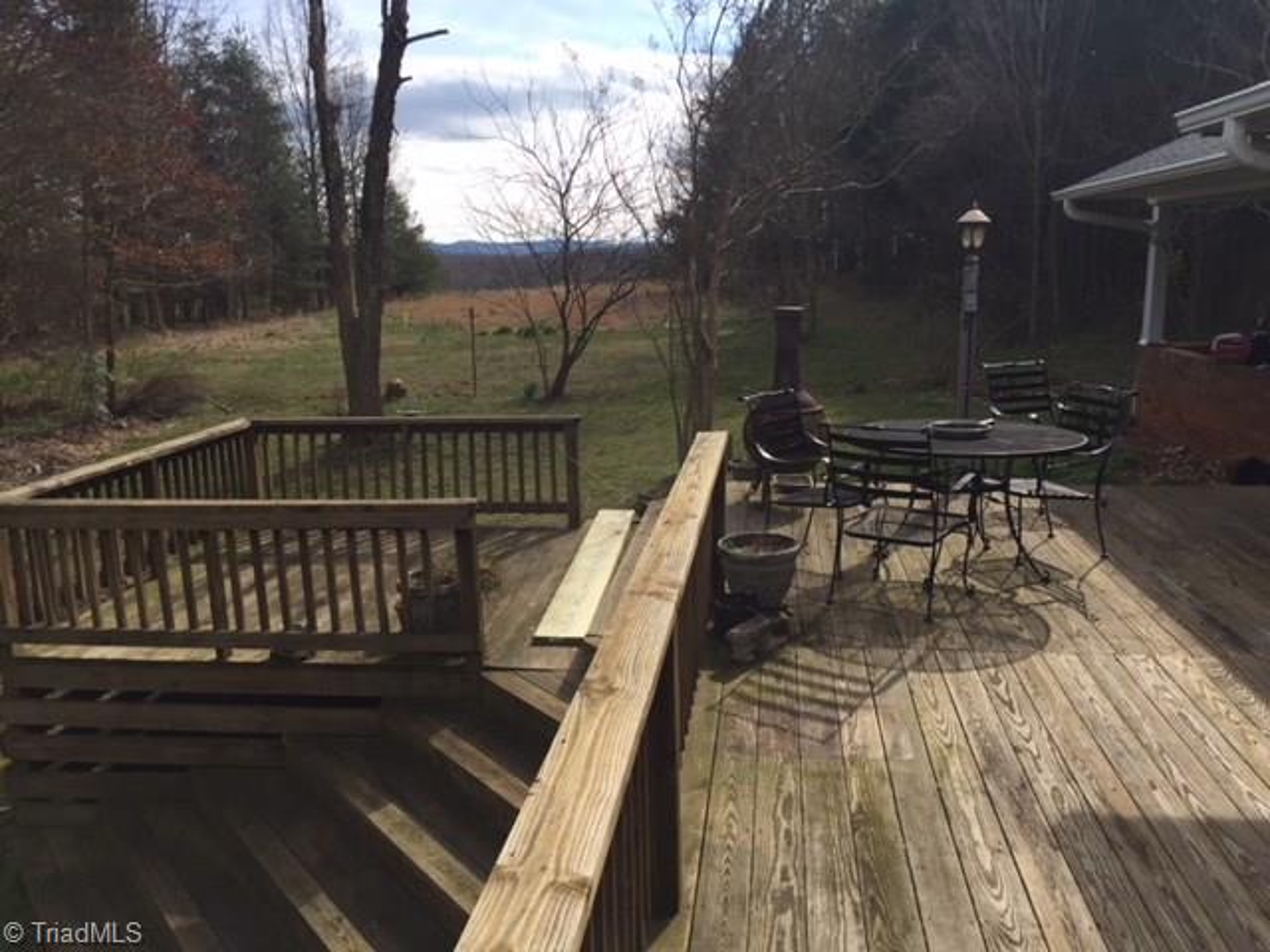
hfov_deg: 61.7
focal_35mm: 29
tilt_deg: -11.3
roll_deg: +0.1
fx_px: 1064
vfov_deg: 48.2
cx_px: 635
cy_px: 476
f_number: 2.2
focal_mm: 4.15
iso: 32
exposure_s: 1/1464
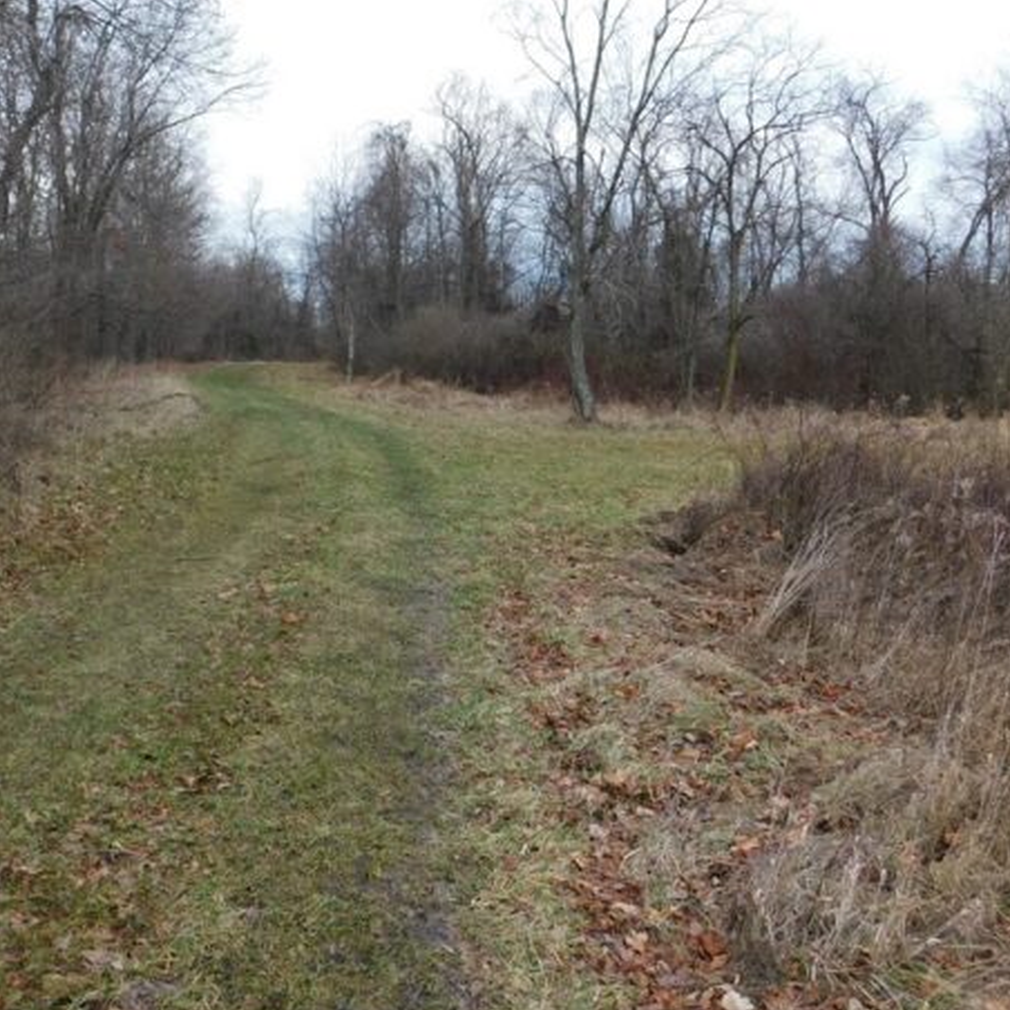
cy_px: 346
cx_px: 496
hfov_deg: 46.0
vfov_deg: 45.4
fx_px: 1188
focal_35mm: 36
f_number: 3
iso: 125
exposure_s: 1/200
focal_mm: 4
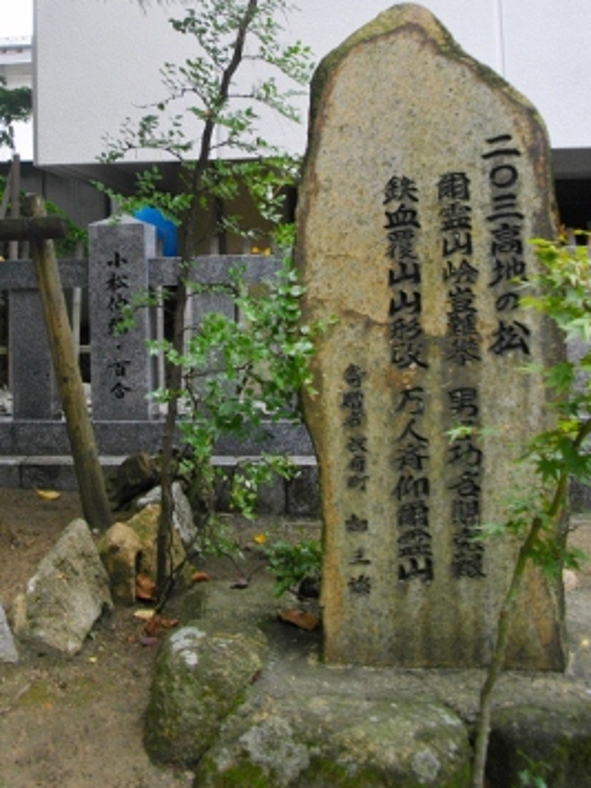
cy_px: 248
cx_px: 200
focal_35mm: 45
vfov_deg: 41.4
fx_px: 1024
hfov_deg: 31.9
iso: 100
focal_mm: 5.7
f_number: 2.9
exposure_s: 1/160
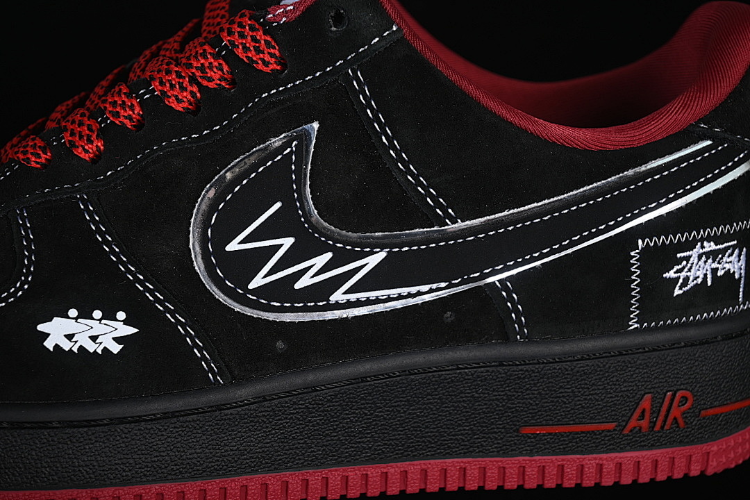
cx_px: 375
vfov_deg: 18.2
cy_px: 250
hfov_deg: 27.0
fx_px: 1562
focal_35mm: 75
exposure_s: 1/60
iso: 160
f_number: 6.3
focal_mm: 50
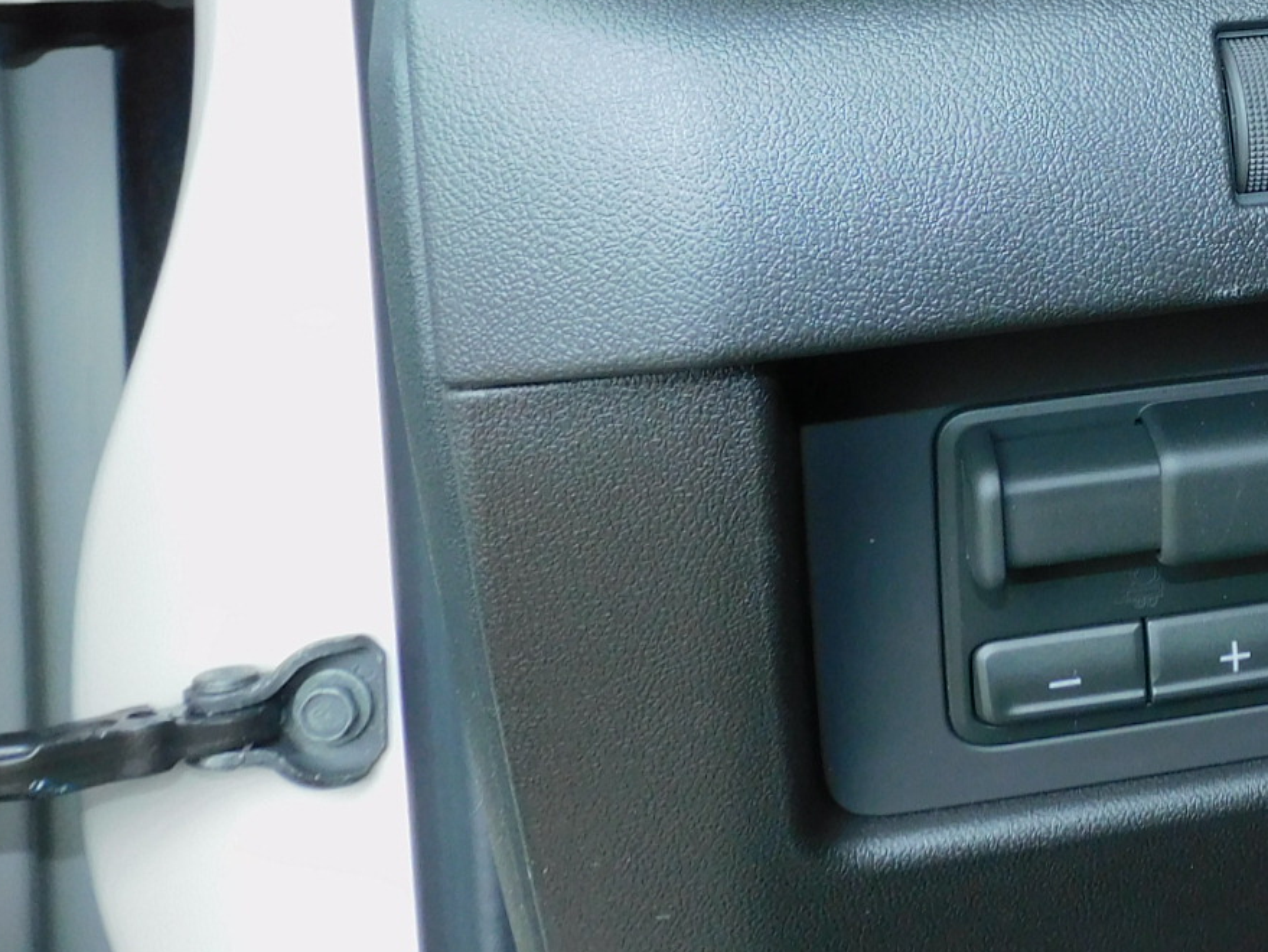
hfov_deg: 29.3
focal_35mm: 62
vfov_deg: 22.3
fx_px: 2272
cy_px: -107
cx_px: 1251
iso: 125
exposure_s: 1/40
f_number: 3.3
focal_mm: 4.3
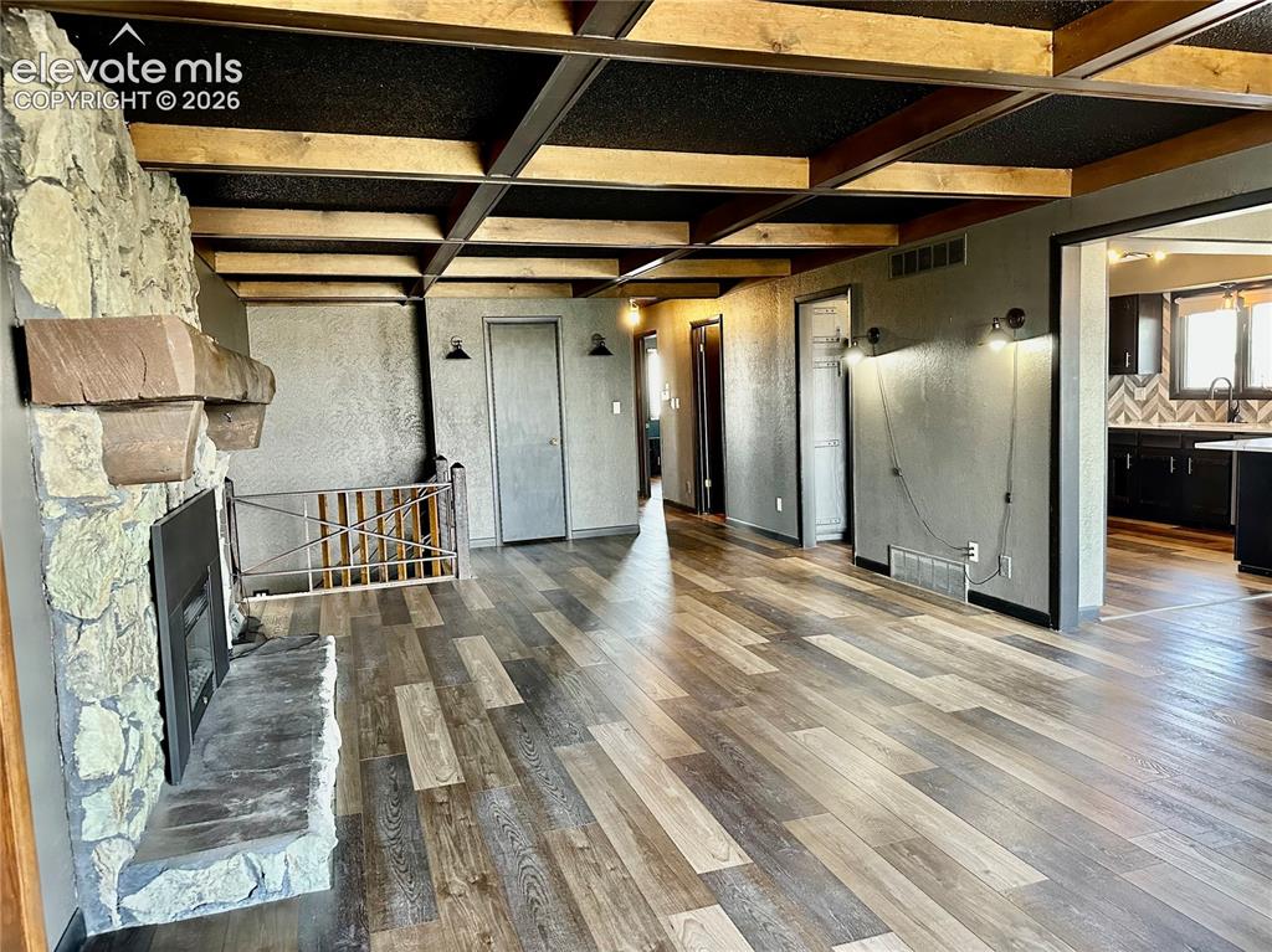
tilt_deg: -5.8
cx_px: 636
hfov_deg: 71.6
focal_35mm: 24
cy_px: 476
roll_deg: +2.8
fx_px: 881
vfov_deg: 56.8
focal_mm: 6.86
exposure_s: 1/60
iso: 500
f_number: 1.78
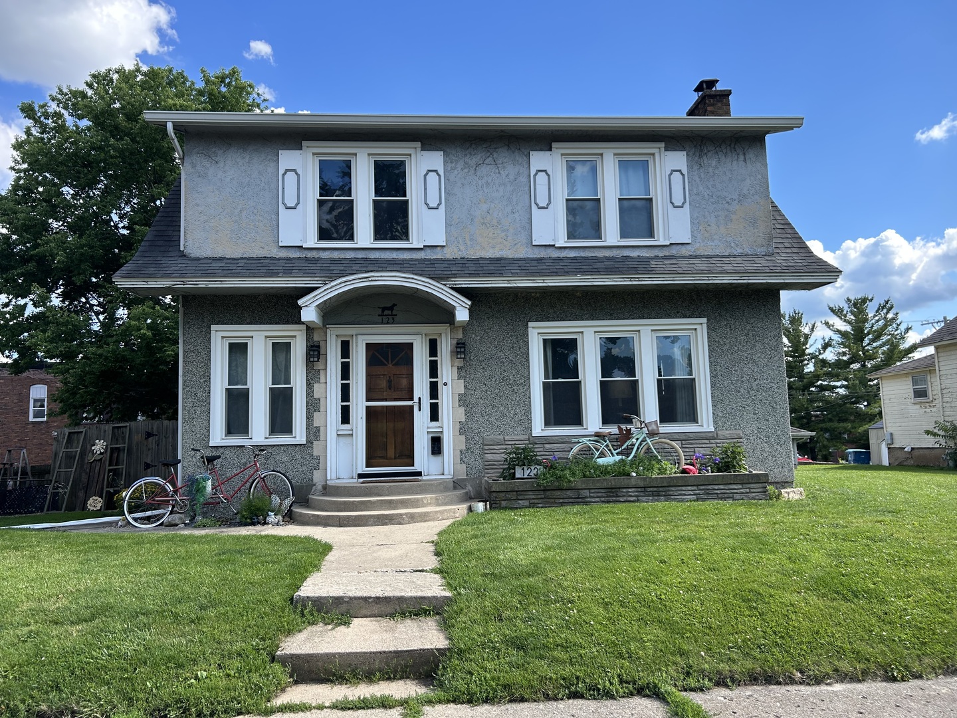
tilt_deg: +4.4
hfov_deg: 67.3
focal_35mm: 26
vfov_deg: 53.1
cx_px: 478
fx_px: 719
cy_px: 359
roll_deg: +2.4
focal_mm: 5.7
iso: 50
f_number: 1.5
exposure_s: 1/1238
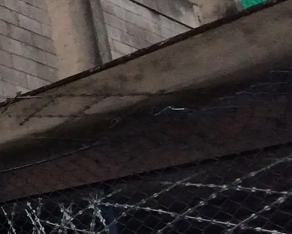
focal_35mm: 76
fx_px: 657
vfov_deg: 20.2
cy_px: 129
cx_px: -239
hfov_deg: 18.9
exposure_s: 1/260
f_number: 2.2
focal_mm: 1.66
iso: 100
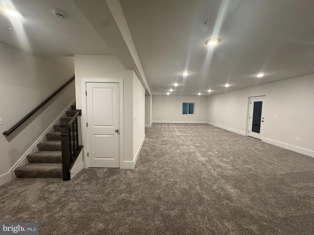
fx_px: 127
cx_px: 157
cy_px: 118
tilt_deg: -4.9
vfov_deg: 85.7
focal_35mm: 14
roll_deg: -1.0
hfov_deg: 102.1
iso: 200
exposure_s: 1/60
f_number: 2.2
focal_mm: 2.22
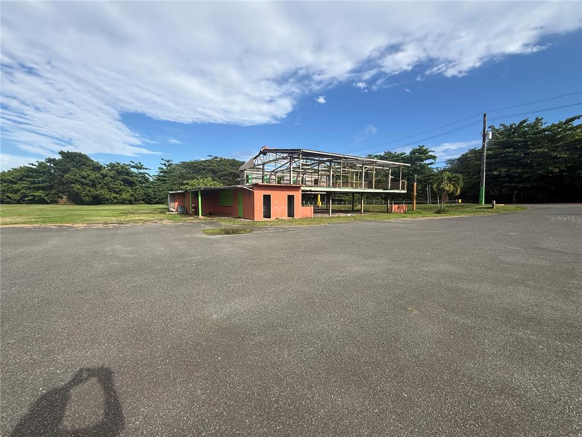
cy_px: 218
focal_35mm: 14
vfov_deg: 85.7
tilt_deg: -4.1
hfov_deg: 102.1
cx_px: 291
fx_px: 235
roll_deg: +0.6
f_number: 2.2
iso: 50
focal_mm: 2.22
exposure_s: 1/1656
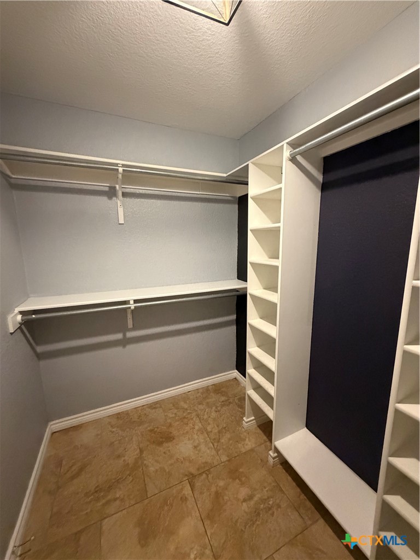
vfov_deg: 102.1
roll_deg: +0.7
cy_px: 280
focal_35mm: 14
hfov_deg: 85.7
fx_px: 226
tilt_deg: -10.4
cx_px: 210
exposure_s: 1/60
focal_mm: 2.22
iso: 1000
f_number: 2.2
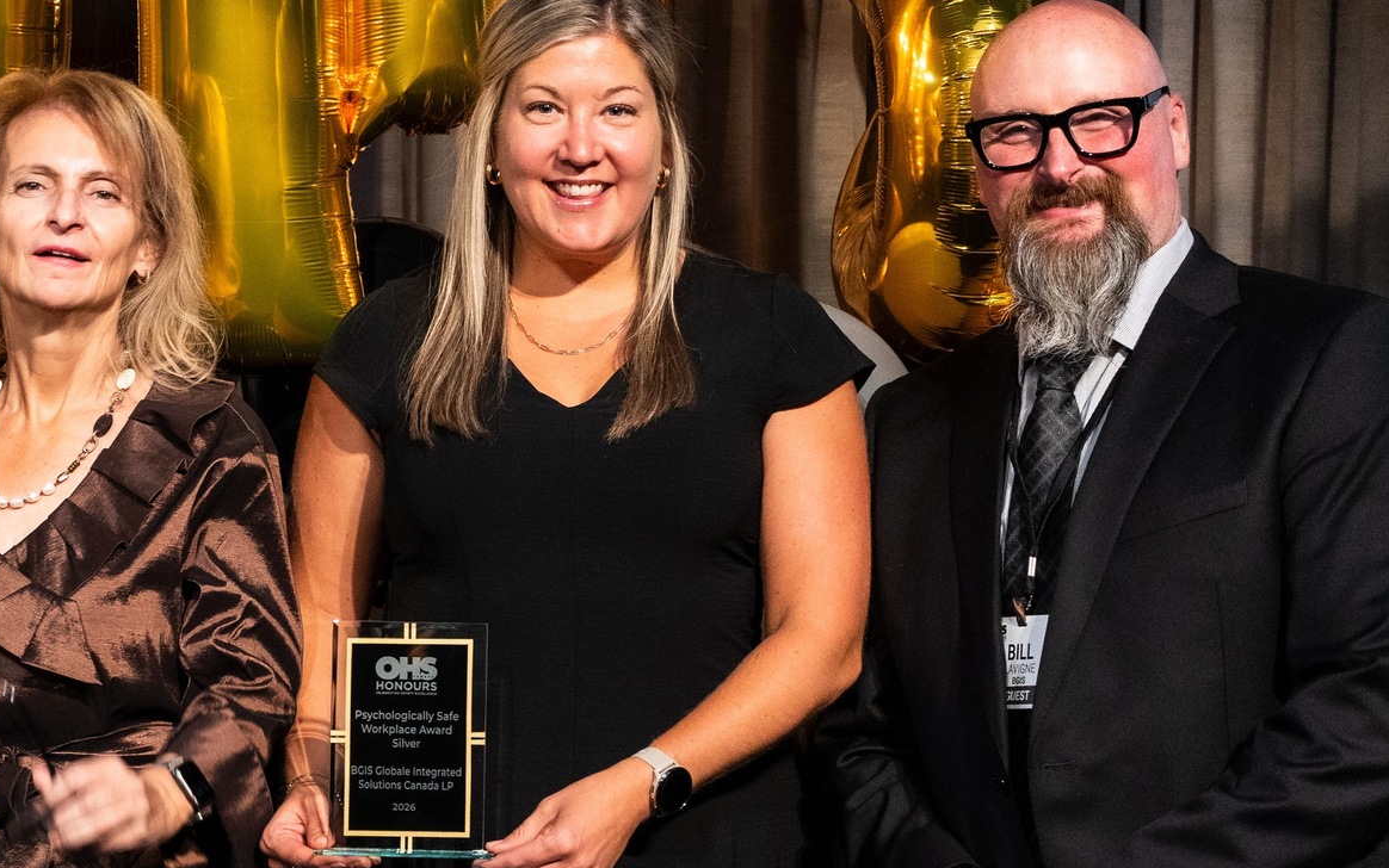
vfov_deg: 13.1
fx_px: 3786
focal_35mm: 100
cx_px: 350
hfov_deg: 20.6
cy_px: 577
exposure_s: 1/125
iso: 1250
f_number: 4
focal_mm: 39.7
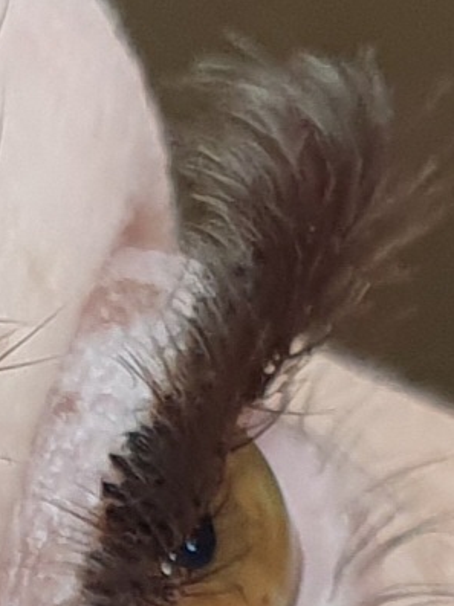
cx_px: 302
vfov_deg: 23.0
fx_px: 1471
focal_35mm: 84
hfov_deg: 17.5
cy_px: 489
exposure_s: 1/120
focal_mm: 4.32
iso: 64
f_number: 2.4
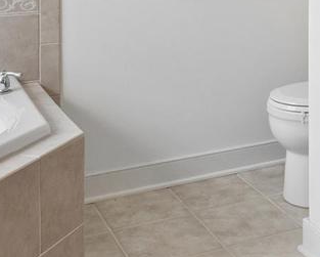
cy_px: -76
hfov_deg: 25.6
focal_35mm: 71
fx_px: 675
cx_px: 303
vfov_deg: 19.8
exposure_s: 1/160
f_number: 8
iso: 400
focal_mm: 11
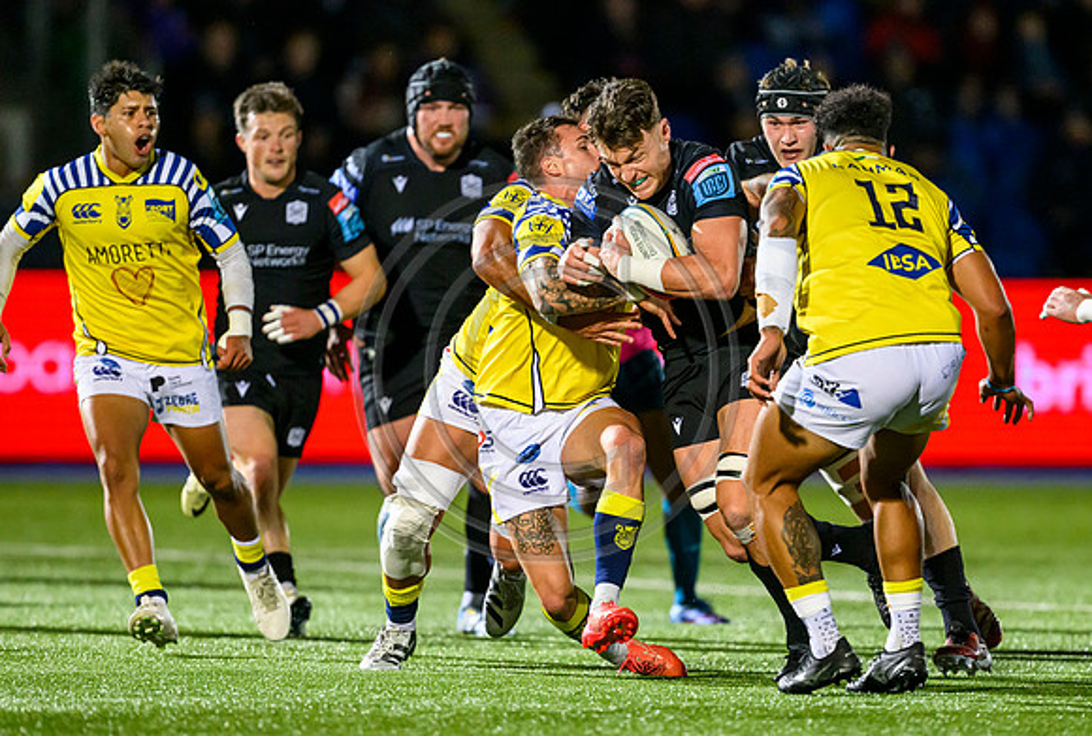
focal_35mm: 557
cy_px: 446
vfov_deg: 2.5
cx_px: 701
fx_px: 16939
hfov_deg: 3.7
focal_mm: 400
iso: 8000
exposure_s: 1/1600
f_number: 2.8
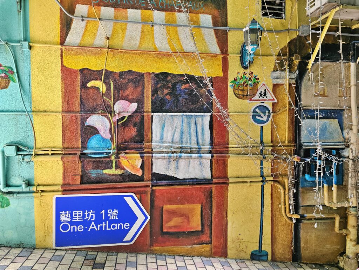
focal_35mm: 23
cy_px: 135
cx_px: 180
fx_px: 239
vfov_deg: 58.9
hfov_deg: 73.9
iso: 250
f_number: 1.7
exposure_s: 1/120
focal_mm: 6.3
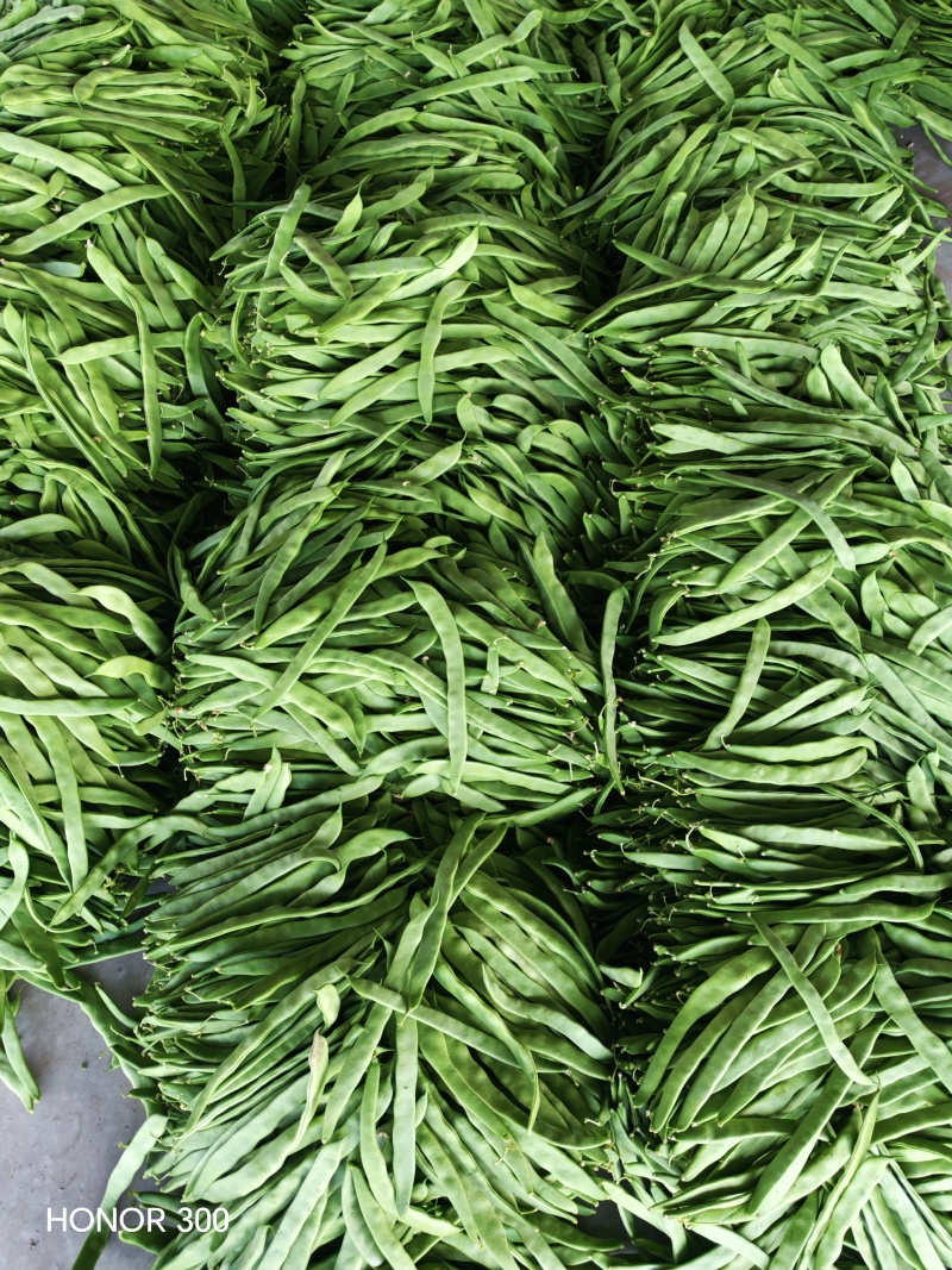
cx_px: 476
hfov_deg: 51.3
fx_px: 990
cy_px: 635
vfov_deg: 65.3
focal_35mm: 27
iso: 64
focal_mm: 5.52
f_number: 1.95
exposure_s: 1/100
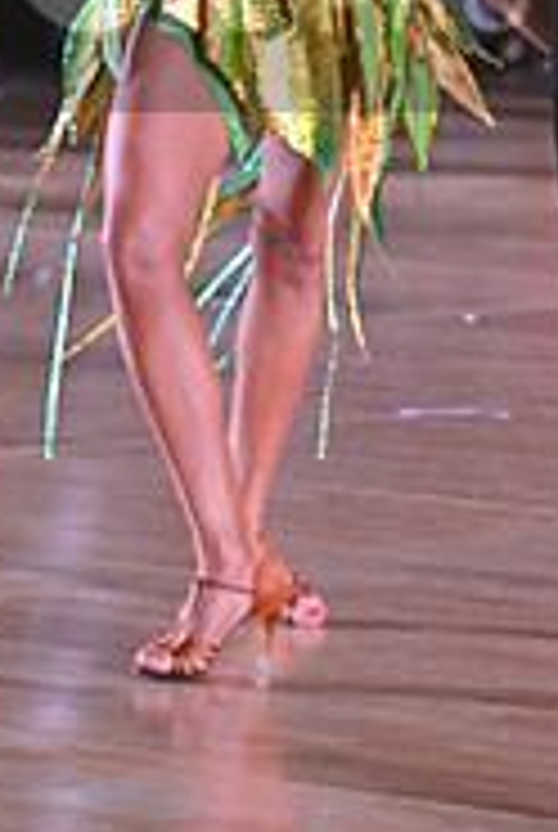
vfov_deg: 7.1
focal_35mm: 288
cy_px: -36
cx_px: 587
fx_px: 6671
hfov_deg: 4.8
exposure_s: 1/400
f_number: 5.6
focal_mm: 92
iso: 6400
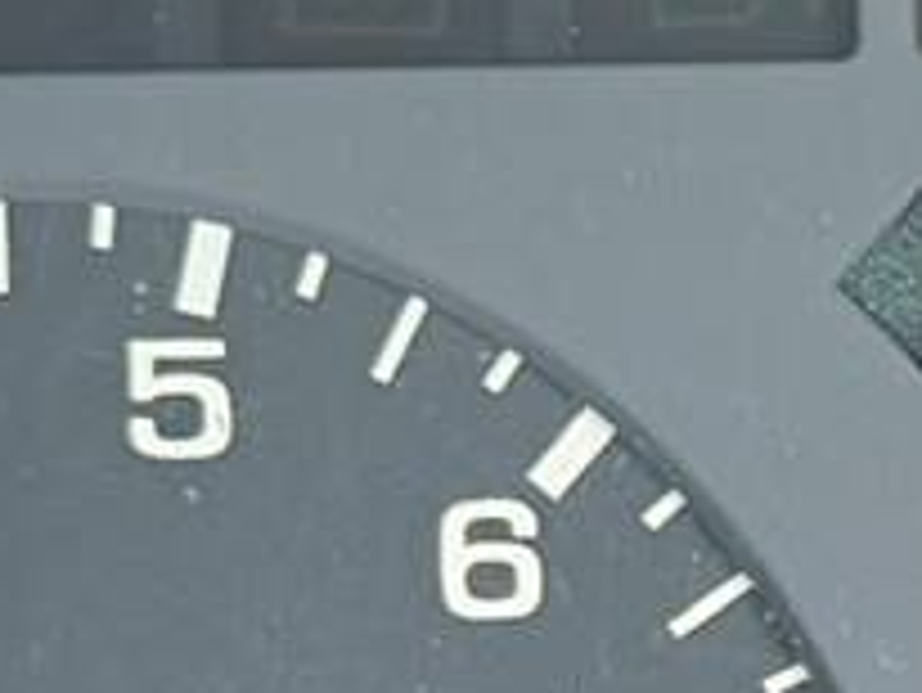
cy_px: 675
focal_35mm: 150
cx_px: 1556
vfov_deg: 9.8
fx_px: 3998
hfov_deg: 12.3
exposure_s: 1/274
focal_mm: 6.76
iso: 80
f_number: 1.78
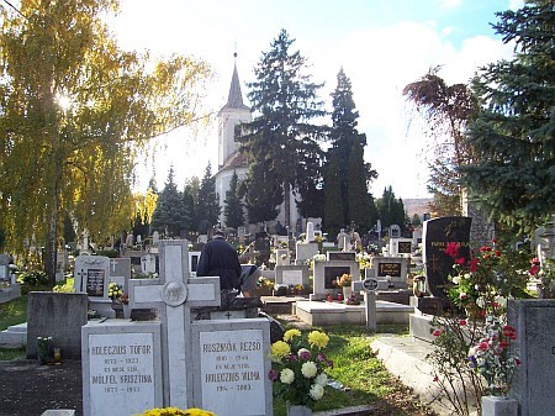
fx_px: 545
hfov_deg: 54.0
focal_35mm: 34
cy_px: 208
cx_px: 278
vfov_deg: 41.8
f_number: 5.6
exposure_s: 1/125
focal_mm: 5.6
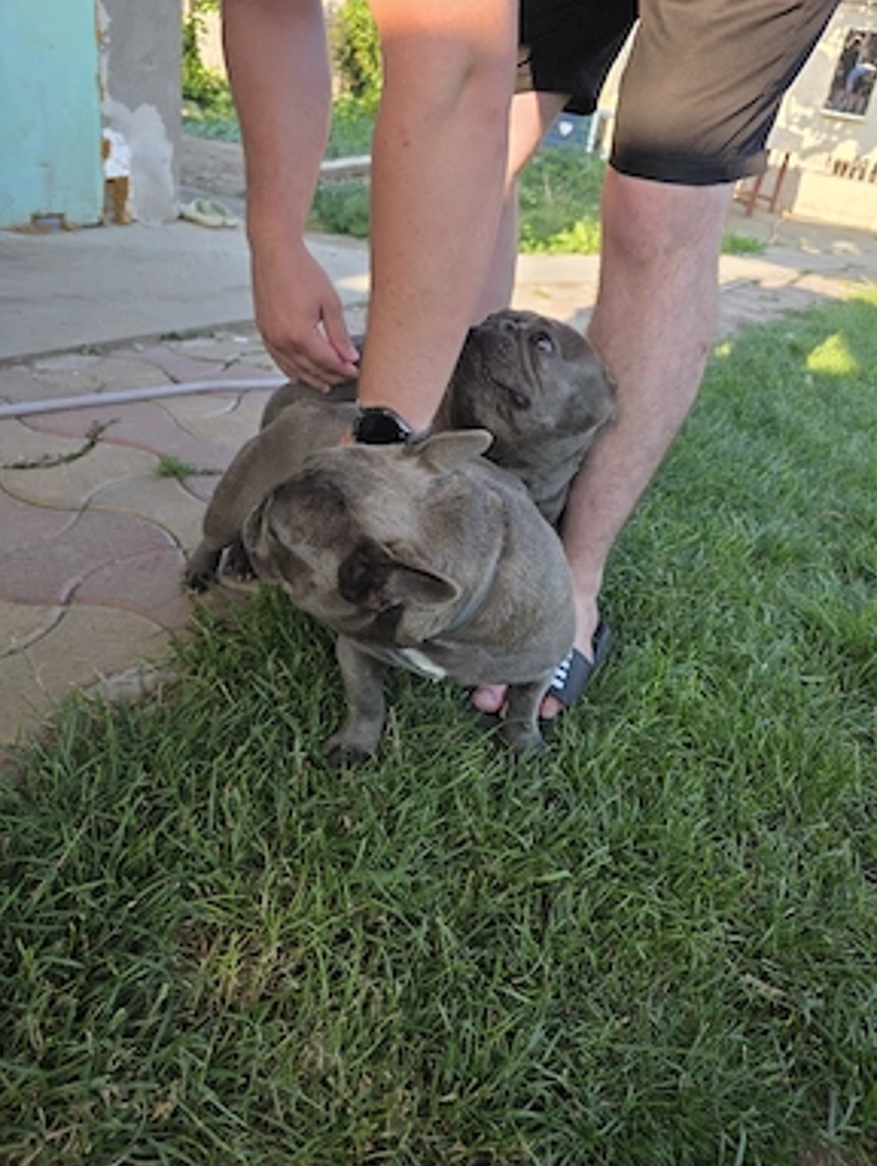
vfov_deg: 71.5
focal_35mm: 24
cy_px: 566
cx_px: 454
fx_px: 809
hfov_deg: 56.9
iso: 32
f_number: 1.7
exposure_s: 1/370
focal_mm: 6.3
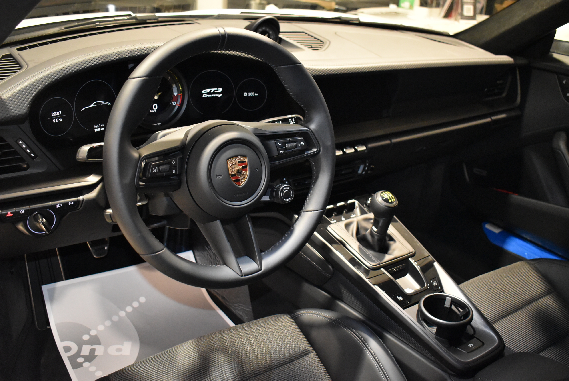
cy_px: 190
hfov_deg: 53.1
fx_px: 569
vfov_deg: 36.9
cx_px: 284
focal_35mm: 36
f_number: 3.8
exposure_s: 1/60
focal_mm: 24
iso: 5000
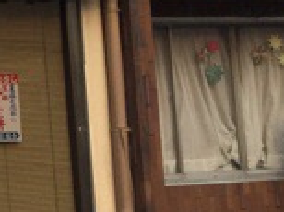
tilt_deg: +9.2
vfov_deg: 11.2
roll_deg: -0.1
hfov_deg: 13.5
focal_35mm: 129
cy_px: -48
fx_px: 1057
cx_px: -251
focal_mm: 3.3
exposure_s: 1/438
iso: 25
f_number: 2.4
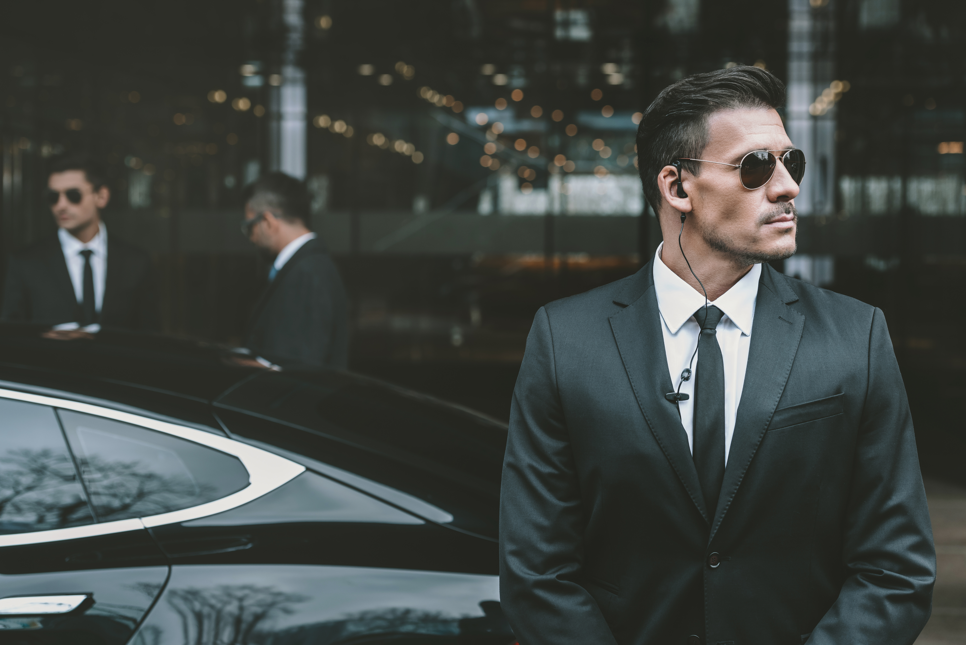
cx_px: 483
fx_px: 1879
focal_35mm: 70
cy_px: 322
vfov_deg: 19.5
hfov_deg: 28.8
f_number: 4
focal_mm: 70
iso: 500
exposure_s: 1/160
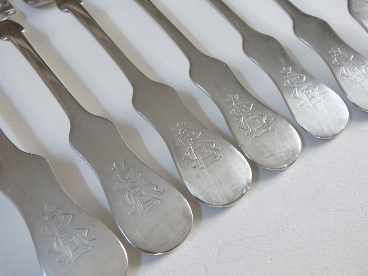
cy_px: 138
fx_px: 425
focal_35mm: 40
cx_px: 184
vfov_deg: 36.0
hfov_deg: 46.8
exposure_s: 1/20
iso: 400
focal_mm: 7.1
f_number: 3.1
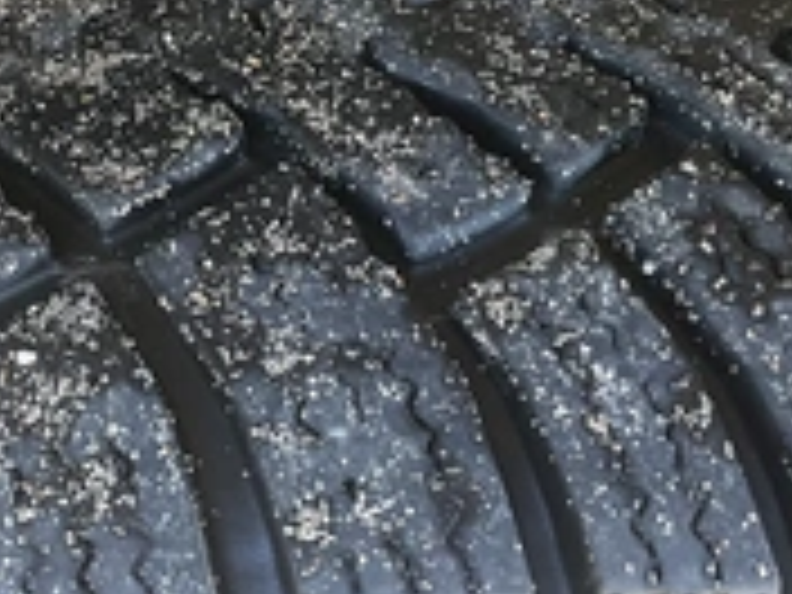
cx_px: 234
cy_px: 230
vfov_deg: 22.2
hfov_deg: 29.1
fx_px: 1510
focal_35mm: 66
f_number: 1.8
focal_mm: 3
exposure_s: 1/98
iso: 64
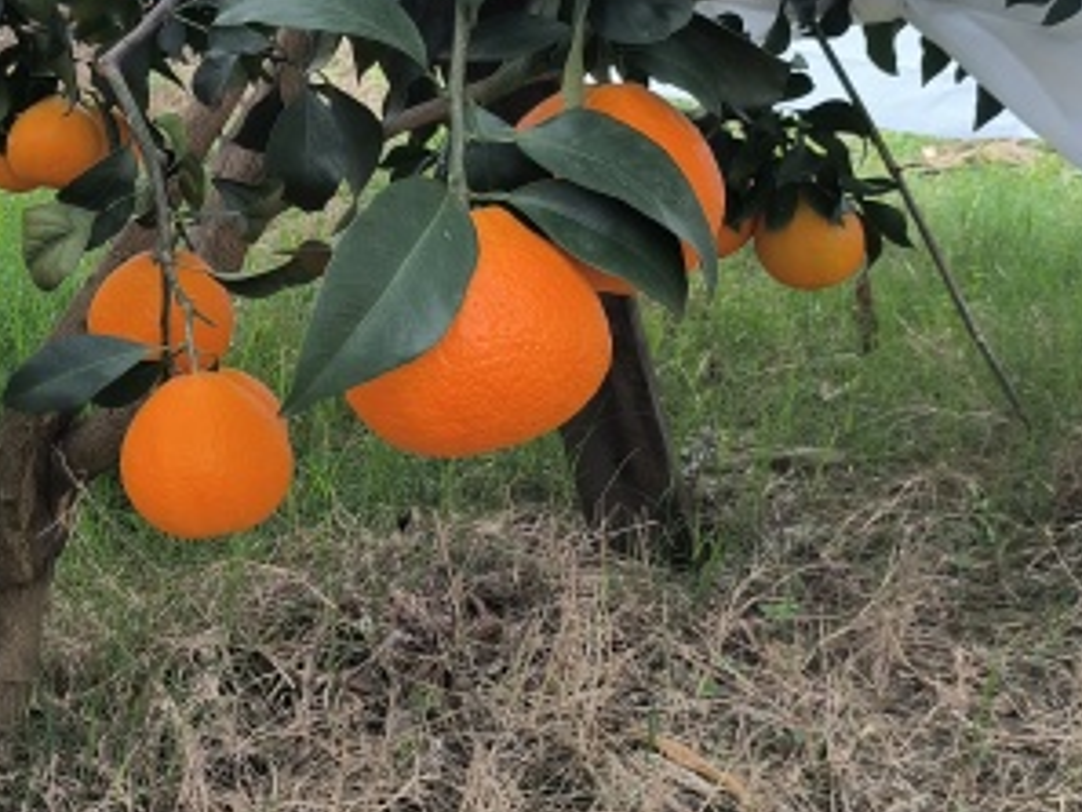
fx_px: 1939
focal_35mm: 62
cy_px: 169
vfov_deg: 23.3
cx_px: 47
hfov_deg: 29.5
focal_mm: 4.69
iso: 69
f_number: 1.79
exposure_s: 1/50
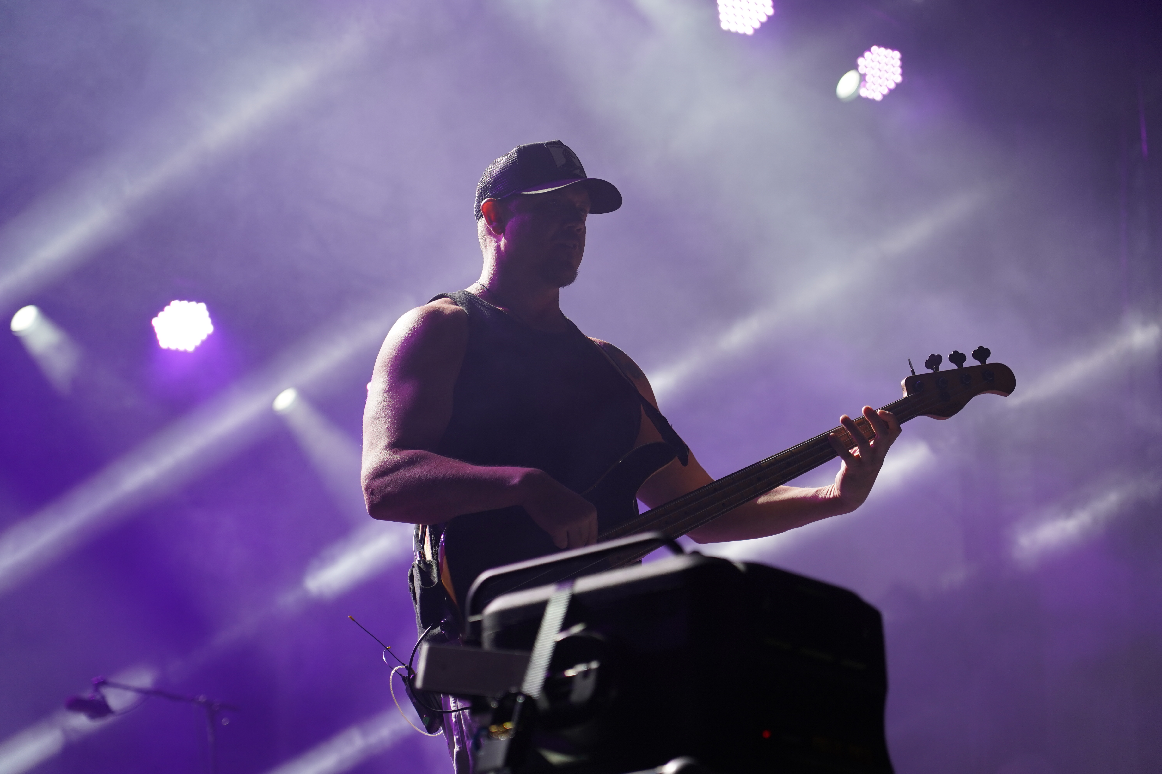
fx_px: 3389
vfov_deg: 13.0
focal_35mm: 105
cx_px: 581
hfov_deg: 19.5
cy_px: 387
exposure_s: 1/160
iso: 500
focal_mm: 105
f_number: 4
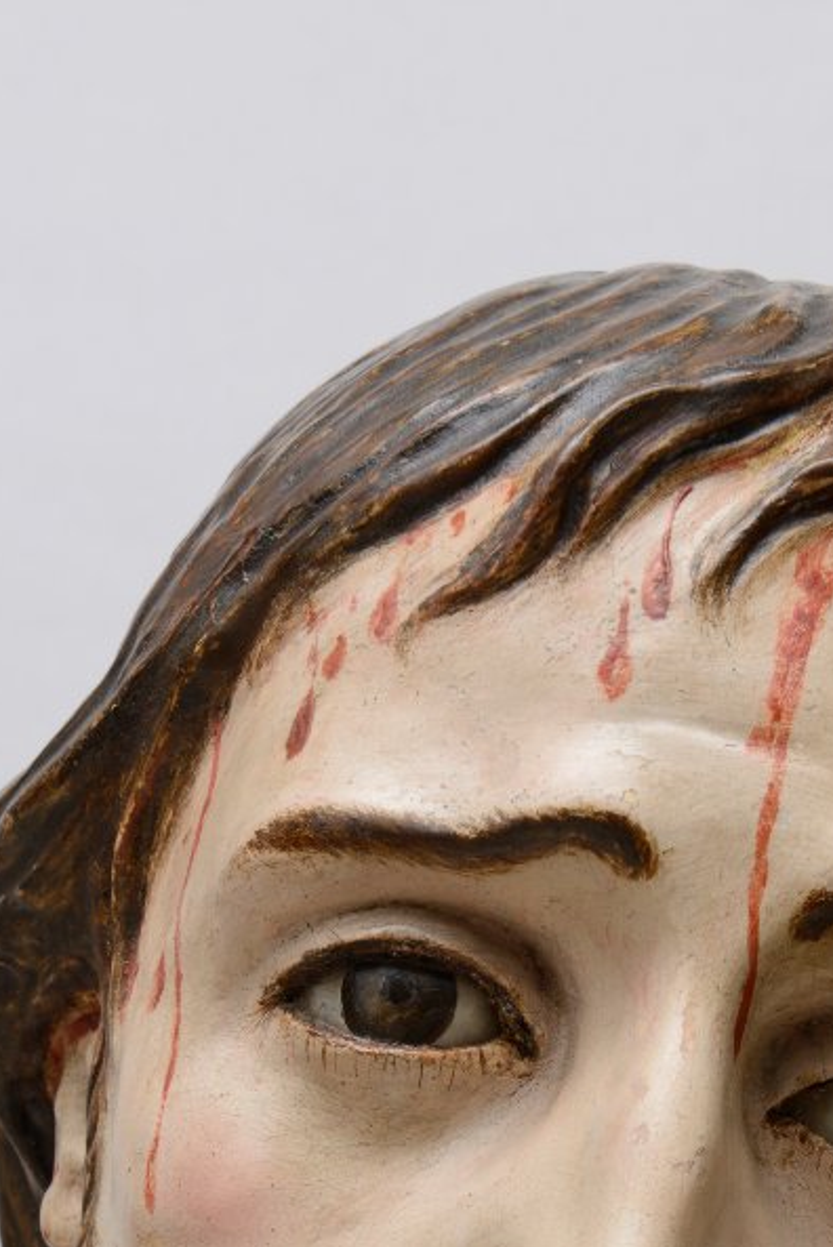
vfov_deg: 21.6
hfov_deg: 15.0
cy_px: 1243
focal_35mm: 91
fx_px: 3155
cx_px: 558
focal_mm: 45
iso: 100
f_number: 14
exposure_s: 1/100
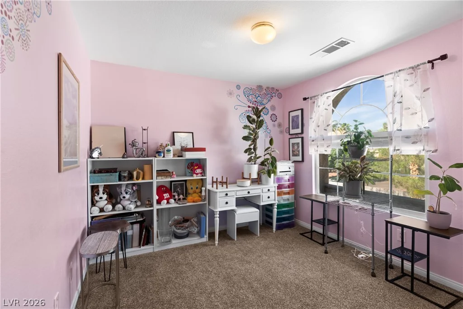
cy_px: 154
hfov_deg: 93.3
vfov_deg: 70.5
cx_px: 232
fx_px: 219
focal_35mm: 17
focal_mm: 17
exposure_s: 1/20
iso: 500
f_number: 8
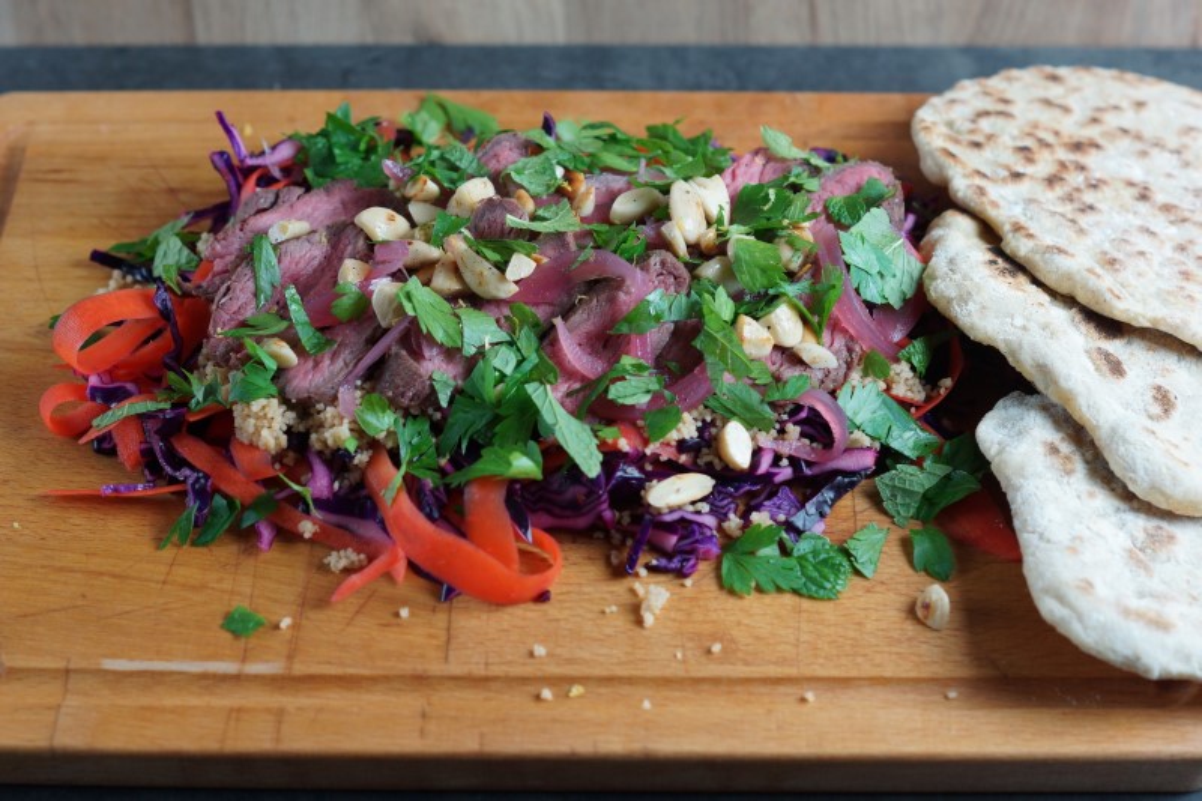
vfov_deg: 18.2
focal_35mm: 75
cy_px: 400
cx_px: 601
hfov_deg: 27.0
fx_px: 2503
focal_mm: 50
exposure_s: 1/80
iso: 320
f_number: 4
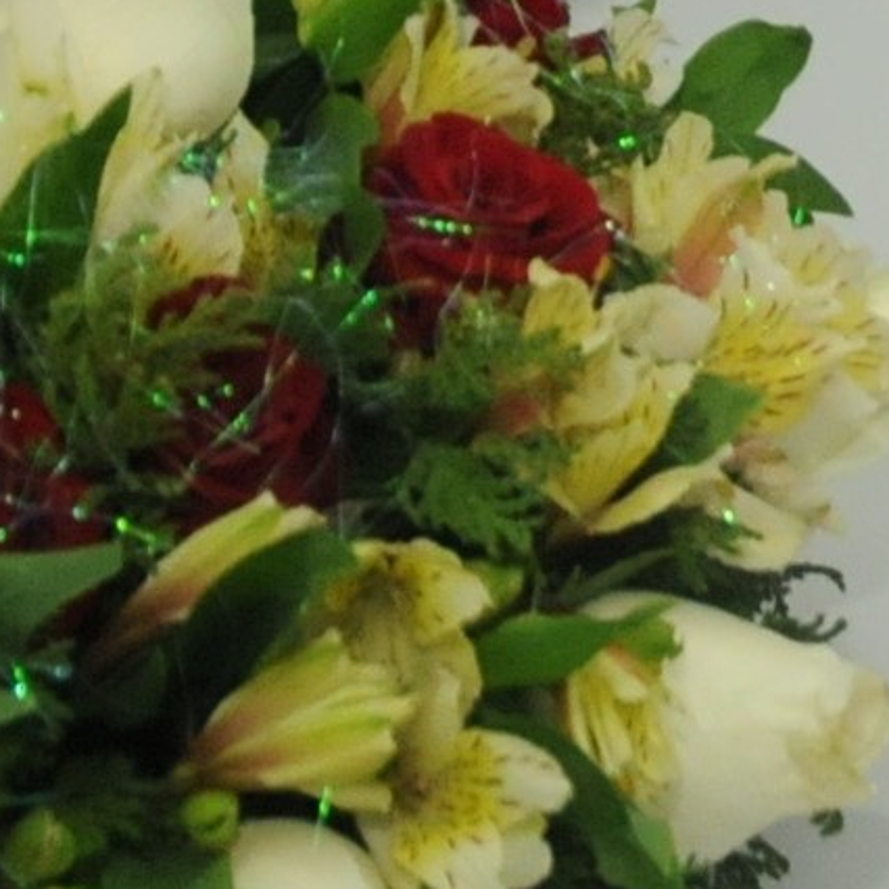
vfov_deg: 9.5
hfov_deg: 9.9
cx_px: 1158
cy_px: -854
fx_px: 5027
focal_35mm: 173
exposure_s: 1/250
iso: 1250
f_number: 3.5
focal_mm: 18
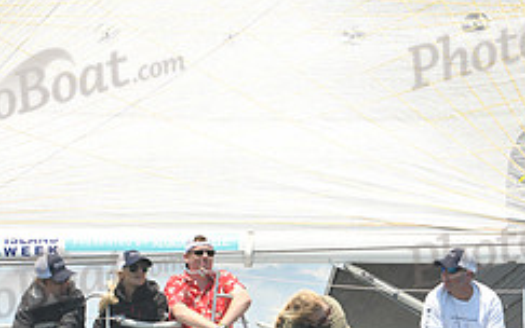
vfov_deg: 7.7
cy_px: 374
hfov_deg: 12.3
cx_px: 298
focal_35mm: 170
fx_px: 2433
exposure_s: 1/640
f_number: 5.6
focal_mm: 70
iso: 320
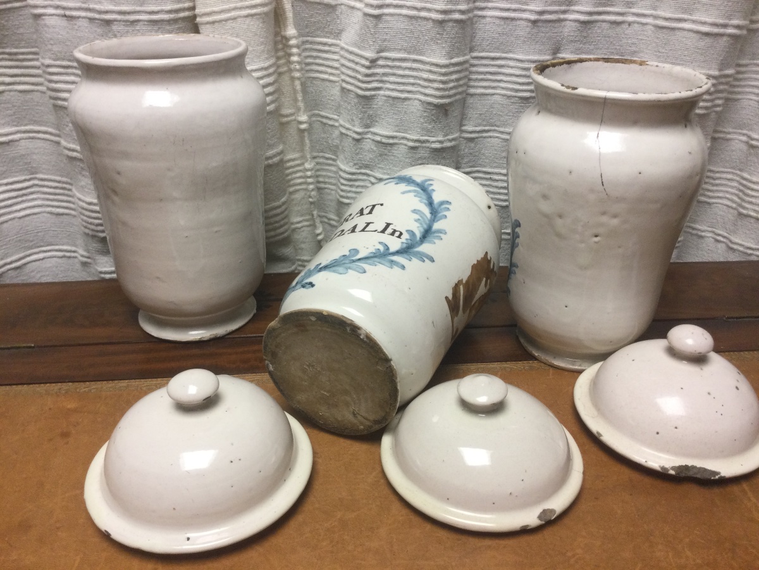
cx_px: 380
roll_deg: +1.4
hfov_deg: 58.4
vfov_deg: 45.4
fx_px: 680
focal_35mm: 31
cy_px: 285
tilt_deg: -28.4
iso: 64
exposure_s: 1/33
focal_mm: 3.3
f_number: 2.4
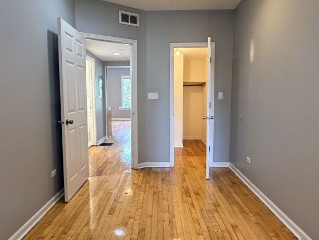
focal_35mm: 25
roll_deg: +0.9
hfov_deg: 69.4
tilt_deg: -3.7
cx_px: 154
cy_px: 118
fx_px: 230
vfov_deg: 54.9
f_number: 2.2
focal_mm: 2.22
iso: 320
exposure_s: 1/120
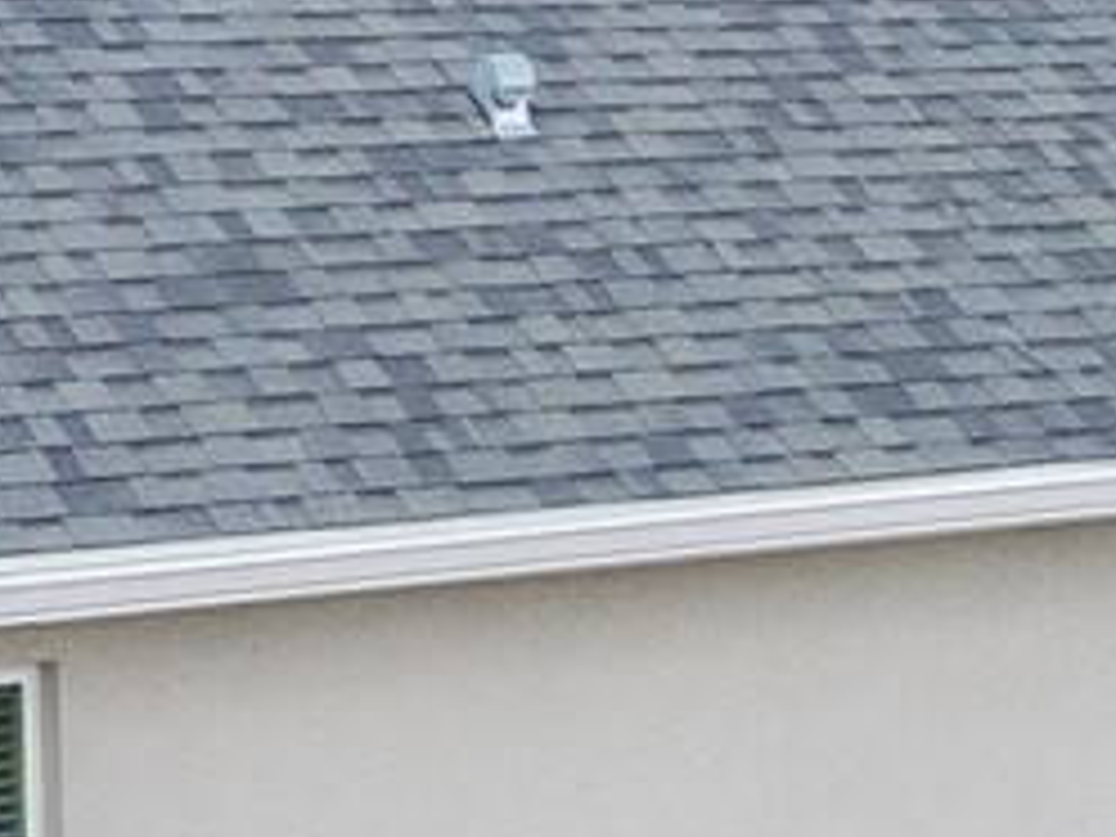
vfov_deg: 9.6
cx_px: 1188
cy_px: 459
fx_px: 4997
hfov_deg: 12.5
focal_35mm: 155
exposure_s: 1/3200
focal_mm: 8.67
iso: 250
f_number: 1.8
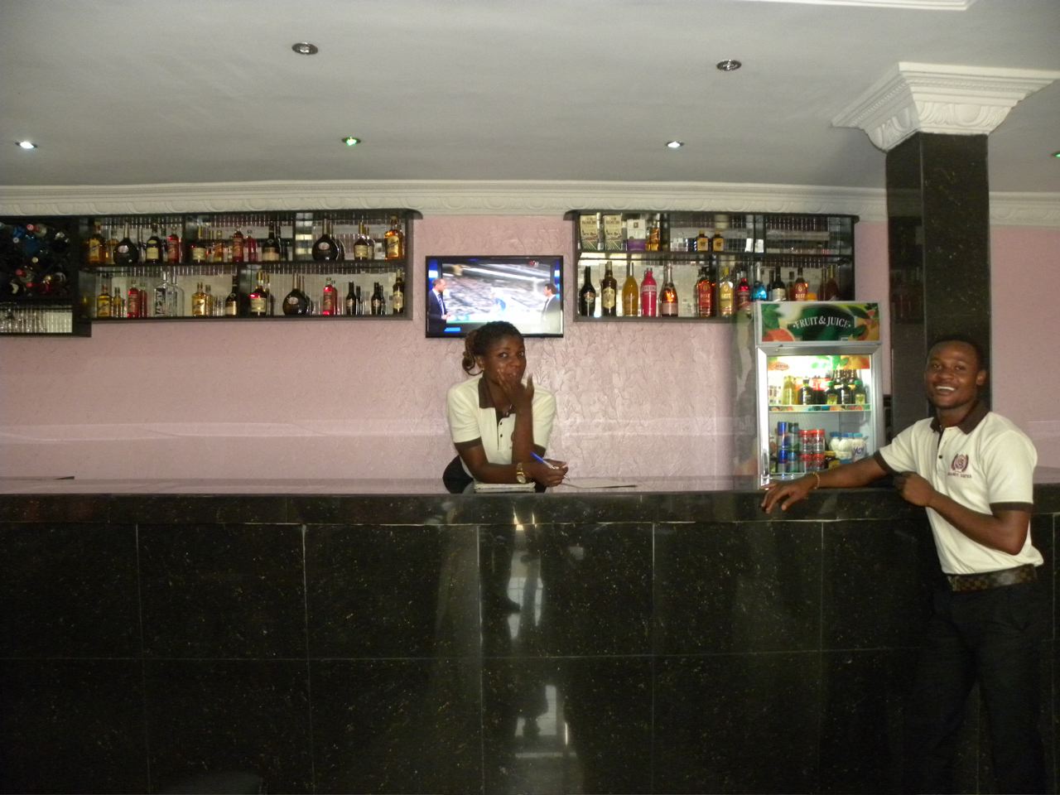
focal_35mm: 26
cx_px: 530
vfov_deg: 53.1
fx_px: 796
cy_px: 398
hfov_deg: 67.3
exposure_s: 1/30
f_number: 2.8
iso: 400
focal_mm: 4.6
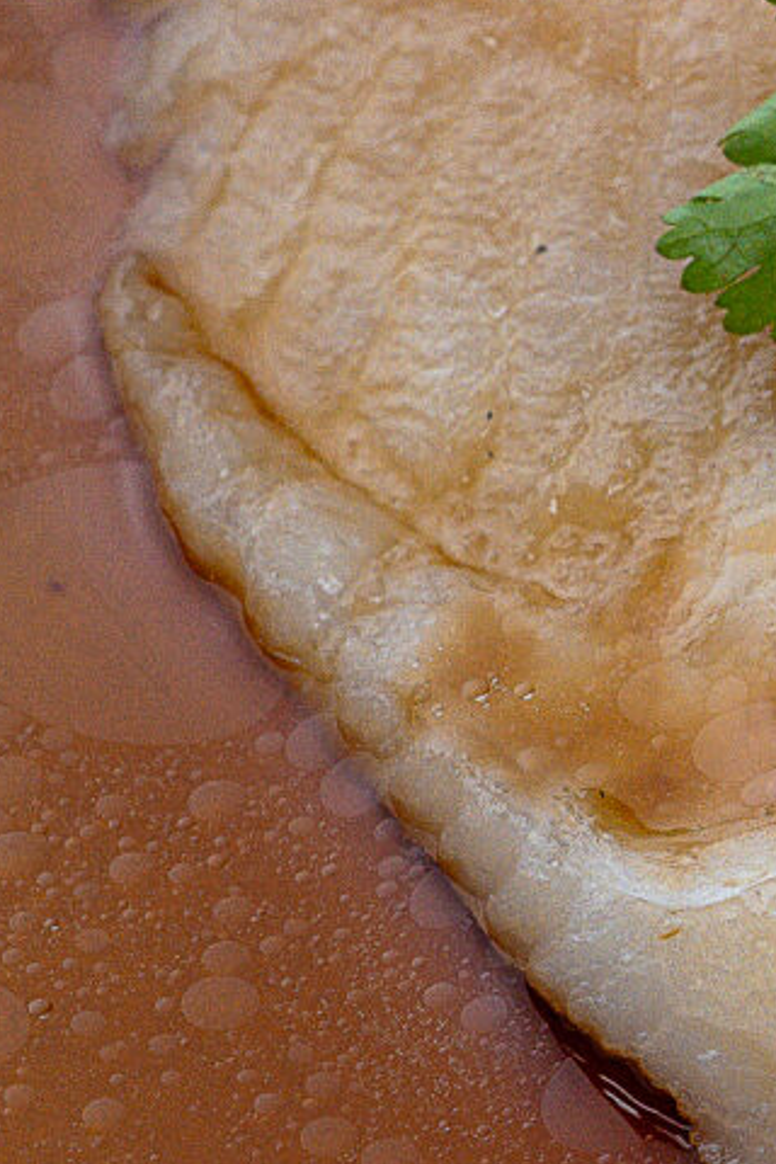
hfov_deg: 2.4
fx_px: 18105
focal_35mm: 560
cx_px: 1811
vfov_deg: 3.7
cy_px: 559
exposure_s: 1/160
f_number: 13
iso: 800
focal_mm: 105
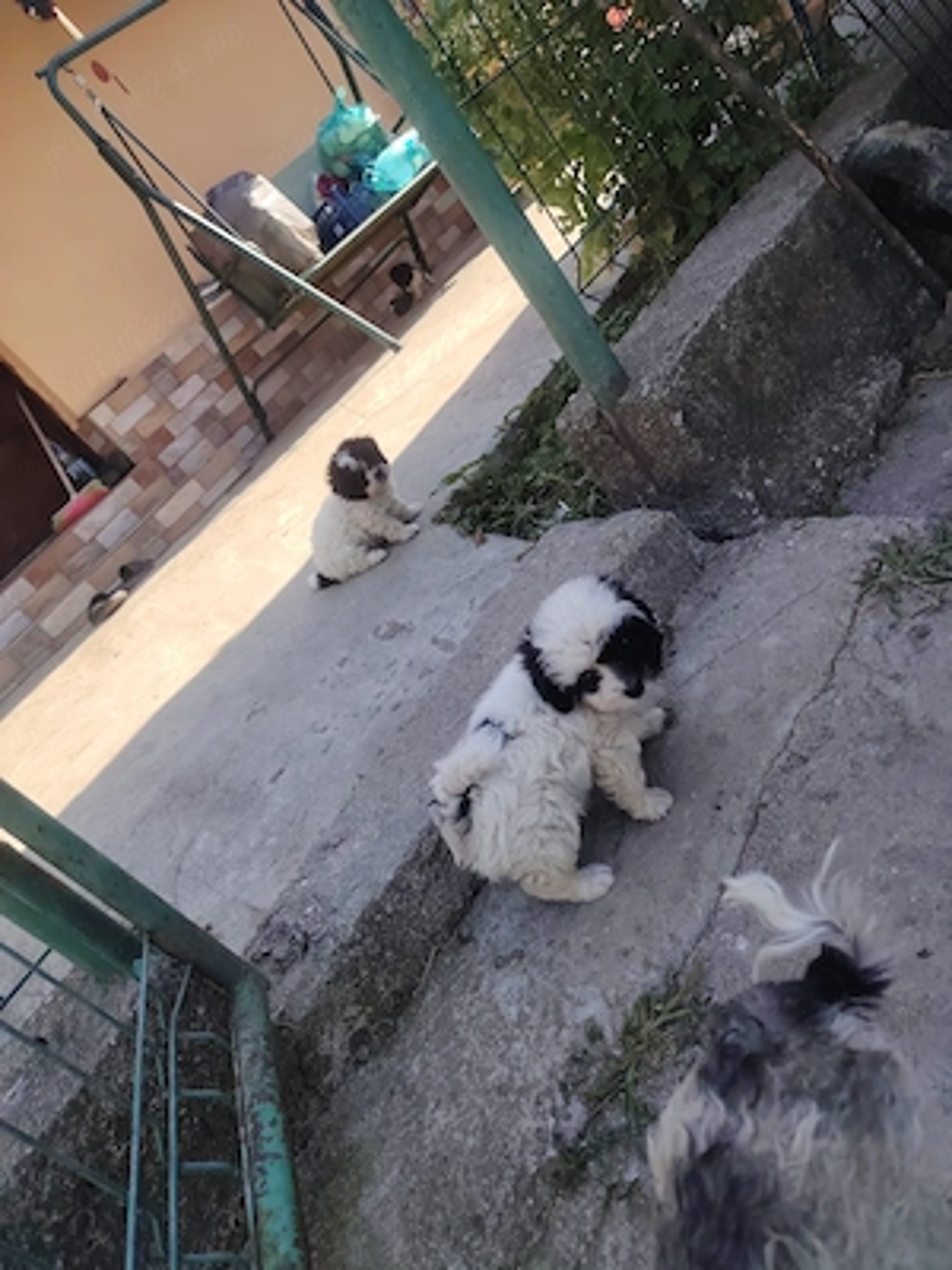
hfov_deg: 56.8
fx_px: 880
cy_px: 635
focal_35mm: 24
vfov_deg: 71.6
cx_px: 476
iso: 221
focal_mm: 5.25
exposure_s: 1/900
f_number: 1.75
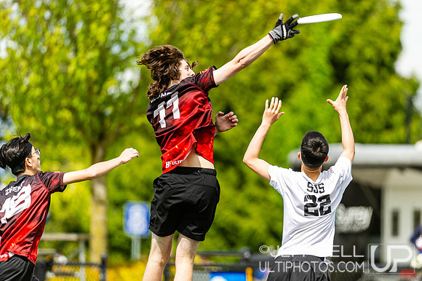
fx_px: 5787
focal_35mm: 494
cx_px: 257
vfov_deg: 2.8
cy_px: 158
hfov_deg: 4.2
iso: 200
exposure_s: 1/1000
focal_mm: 400
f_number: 4
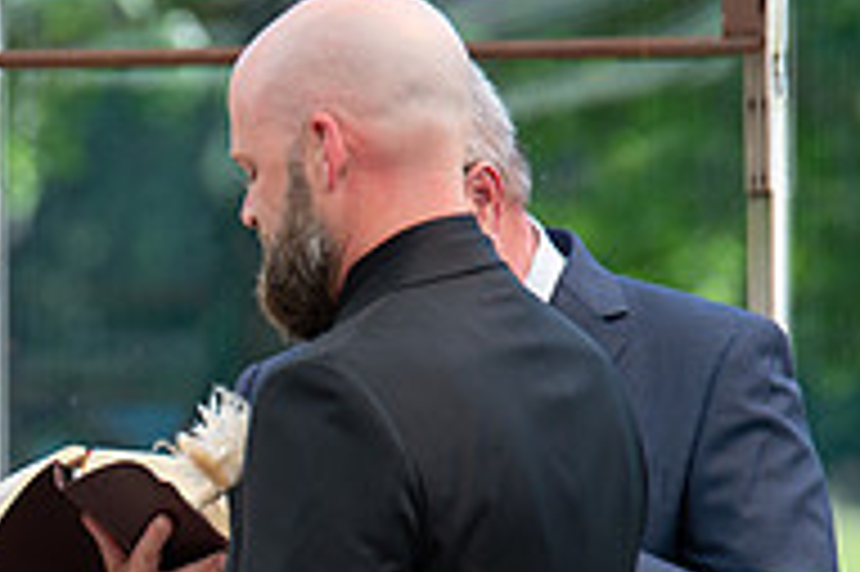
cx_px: -149
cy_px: 522
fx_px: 15586
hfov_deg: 3.2
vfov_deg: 2.1
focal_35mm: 653
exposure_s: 1/250
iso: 160
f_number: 4.5
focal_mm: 200
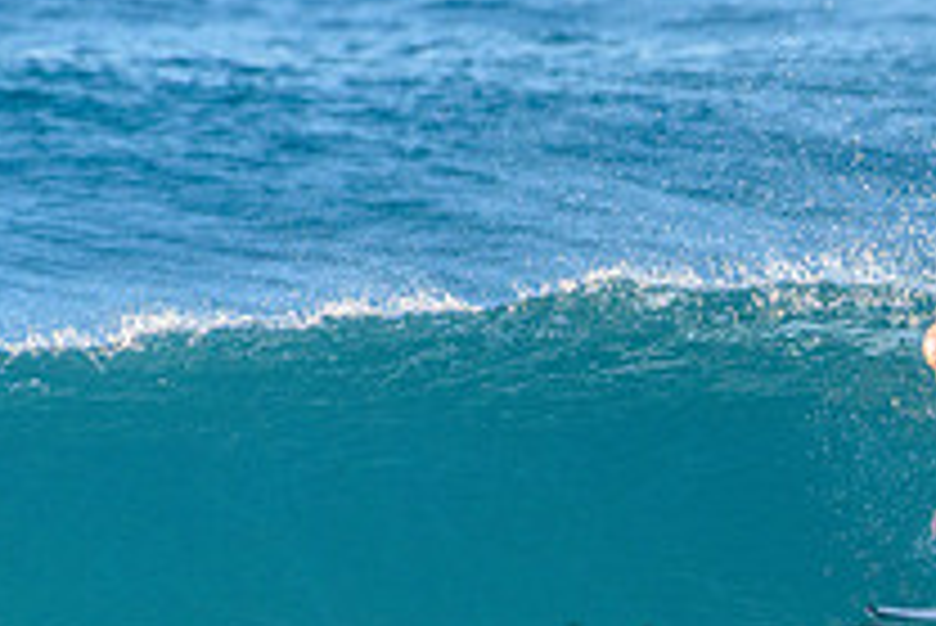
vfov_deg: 1.0
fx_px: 36294
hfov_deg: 1.5
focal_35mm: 1395
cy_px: 655
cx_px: 1030
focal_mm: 500
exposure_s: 1/2000
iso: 640
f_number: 5.6
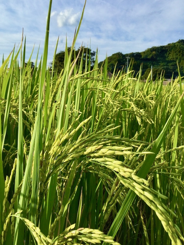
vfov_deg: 52.6
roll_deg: +1.2
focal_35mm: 35
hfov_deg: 40.6
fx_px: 248
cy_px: 123
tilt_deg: -7.2
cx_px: 80
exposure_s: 1/1253
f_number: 2.4
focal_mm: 3.3
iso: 25
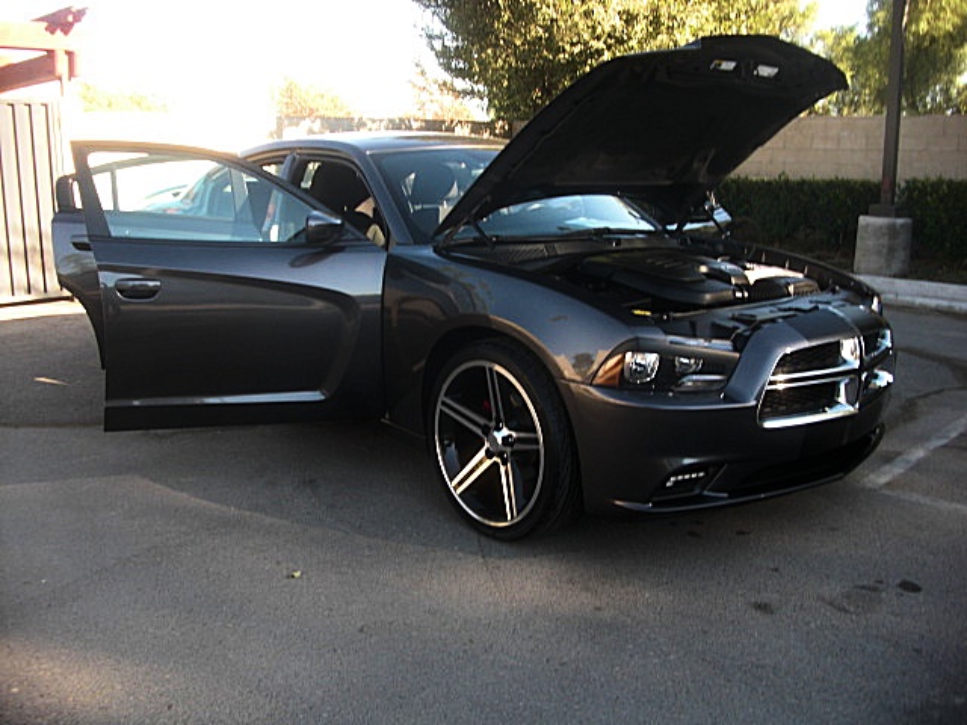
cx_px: 484
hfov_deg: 51.4
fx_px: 1006
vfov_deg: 39.7
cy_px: 362
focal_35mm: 36
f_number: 2.8
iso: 50
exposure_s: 1/100
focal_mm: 6.3
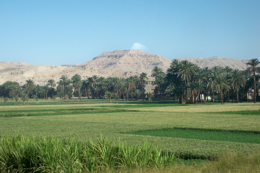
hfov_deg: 28.5
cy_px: 78
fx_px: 513
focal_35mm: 71
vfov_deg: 19.2
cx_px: 130
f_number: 4.5
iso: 80
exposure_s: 1/400
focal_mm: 12.1
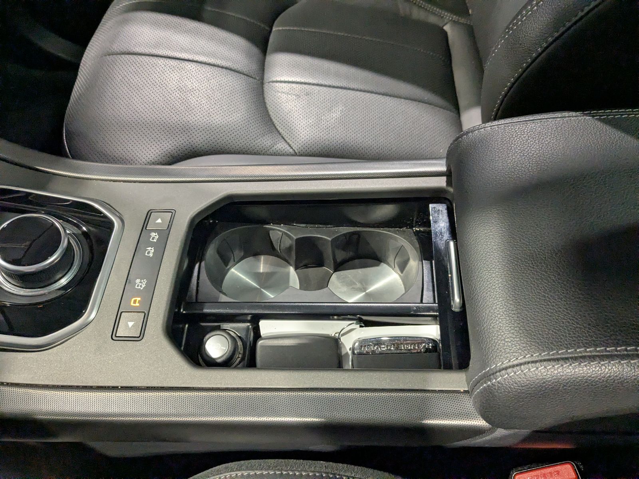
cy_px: 240
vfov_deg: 51.4
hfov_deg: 65.3
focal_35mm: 27
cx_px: 320
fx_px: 498
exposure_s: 1/120
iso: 816
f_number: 1.73
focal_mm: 4.38
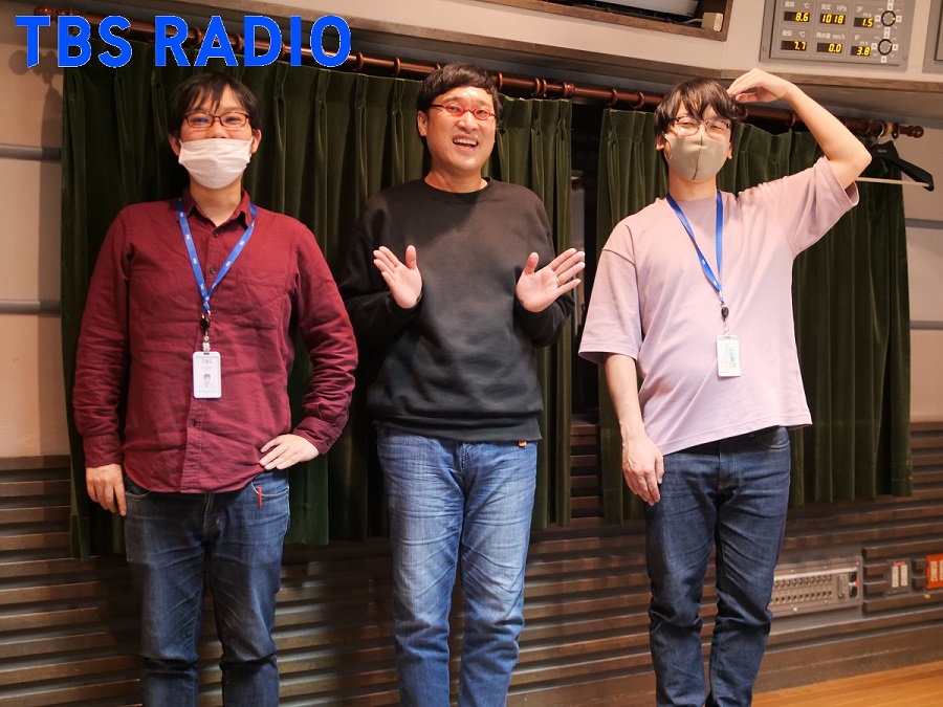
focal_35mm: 50
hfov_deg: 38.2
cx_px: 472
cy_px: 354
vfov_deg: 29.1
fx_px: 1362
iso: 1250
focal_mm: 25
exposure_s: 1/60
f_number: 1.4
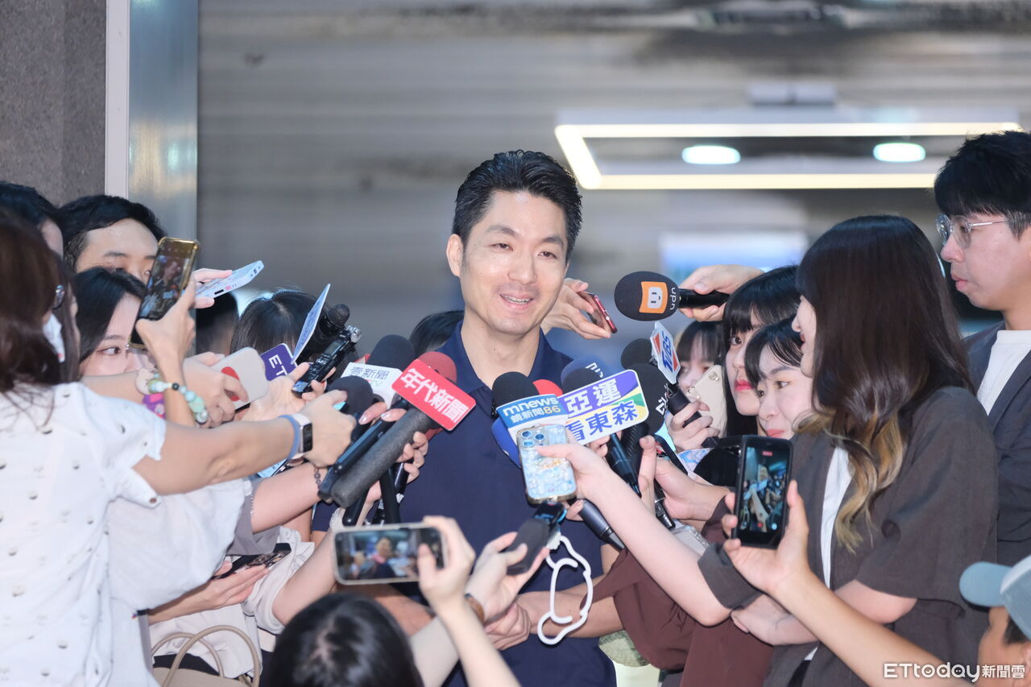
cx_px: 516
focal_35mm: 210
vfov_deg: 6.5
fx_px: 6013
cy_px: 344
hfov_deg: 9.8
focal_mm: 140
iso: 3200
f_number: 2.8
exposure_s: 1/200
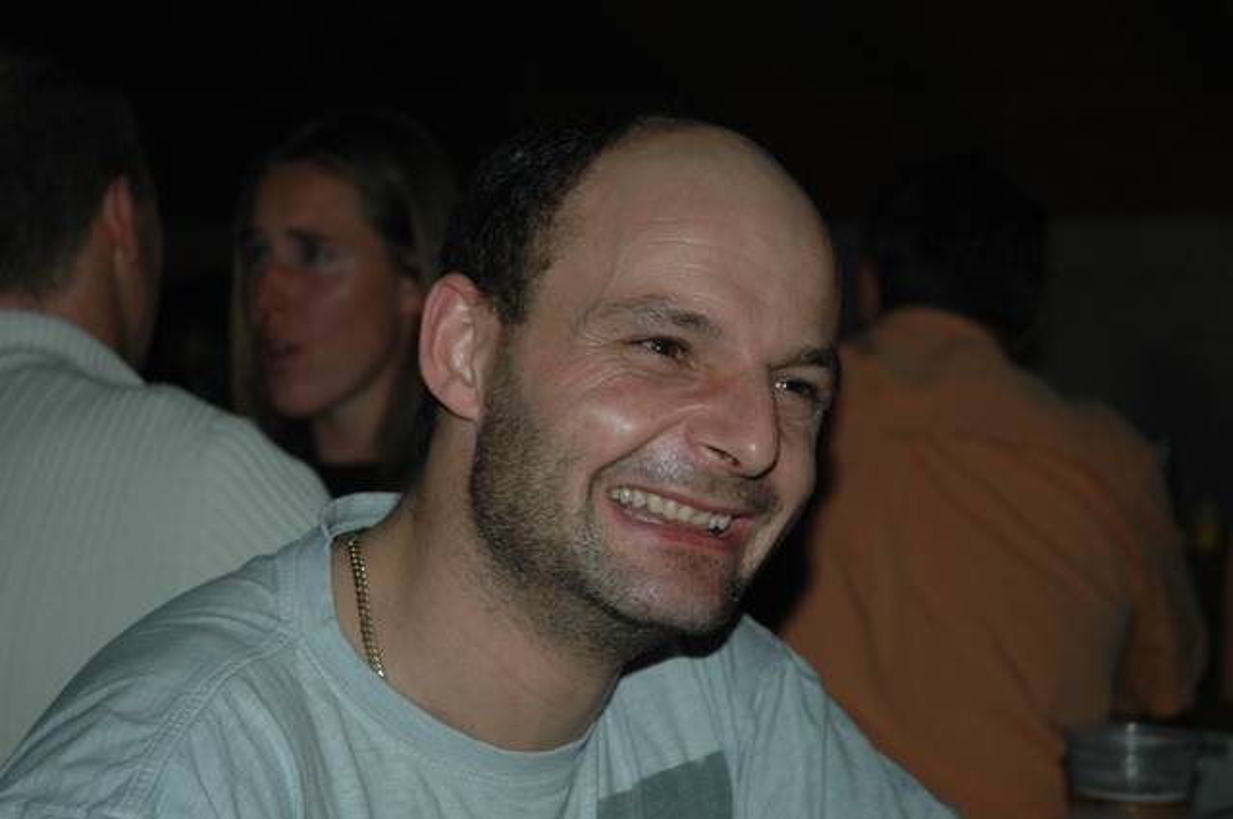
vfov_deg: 16.5
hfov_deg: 24.6
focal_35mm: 82
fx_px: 2822
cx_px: 616
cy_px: 410
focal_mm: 55
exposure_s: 1/60
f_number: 4.5
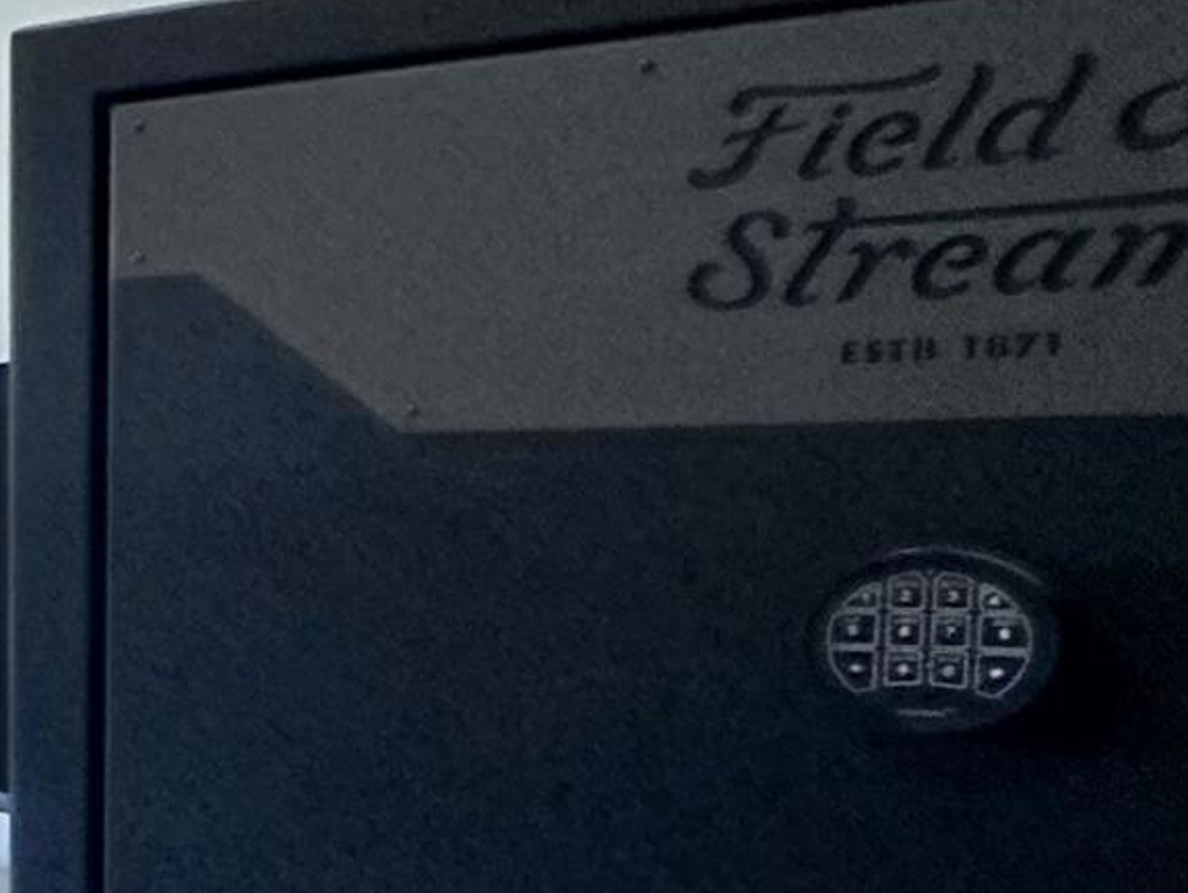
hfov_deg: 15.0
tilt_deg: -4.3
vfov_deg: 20.1
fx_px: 2507
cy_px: 620
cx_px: -1688
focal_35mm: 73
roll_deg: +2.0
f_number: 2.2
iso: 320
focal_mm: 2.22
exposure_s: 1/120
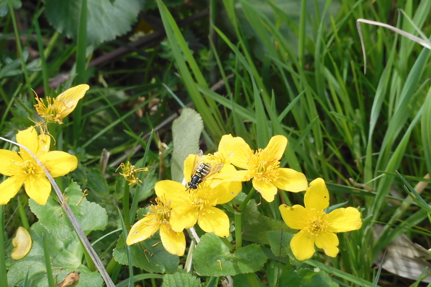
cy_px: 133
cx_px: 215
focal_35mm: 287
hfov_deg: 7.2
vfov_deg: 4.8
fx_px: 3436
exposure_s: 1/125
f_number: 6.3
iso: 160
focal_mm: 49.1
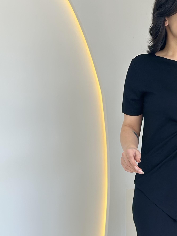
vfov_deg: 17.7
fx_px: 743
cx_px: 192
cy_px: 221
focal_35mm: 109
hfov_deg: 13.3
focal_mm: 6.86
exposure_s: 1/167
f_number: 1.78
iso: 80
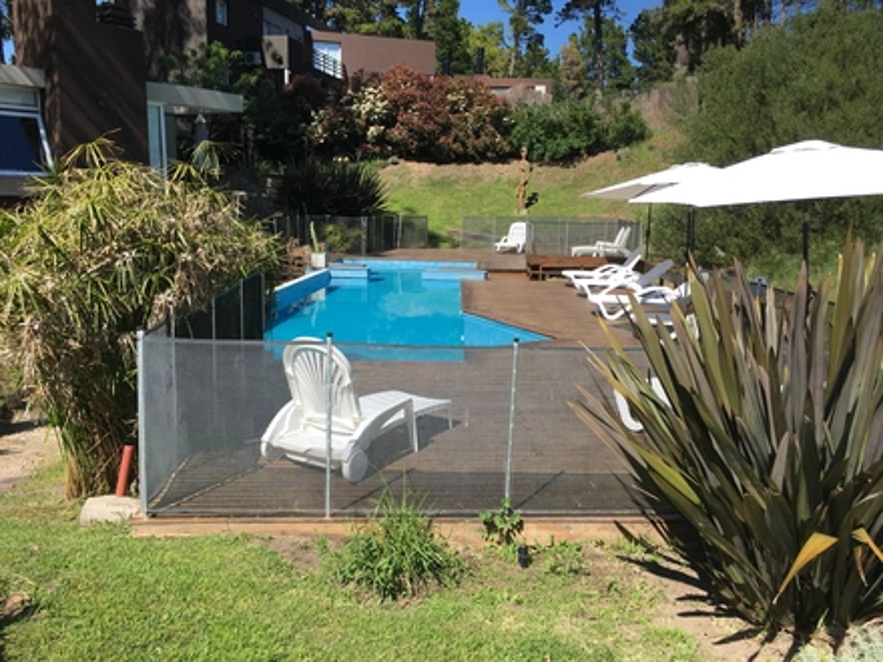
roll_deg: -0.3
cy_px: 331
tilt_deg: -9.5
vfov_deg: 48.2
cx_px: 442
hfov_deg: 61.7
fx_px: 740
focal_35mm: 29
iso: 25
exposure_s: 1/1350
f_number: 2.2
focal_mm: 4.15
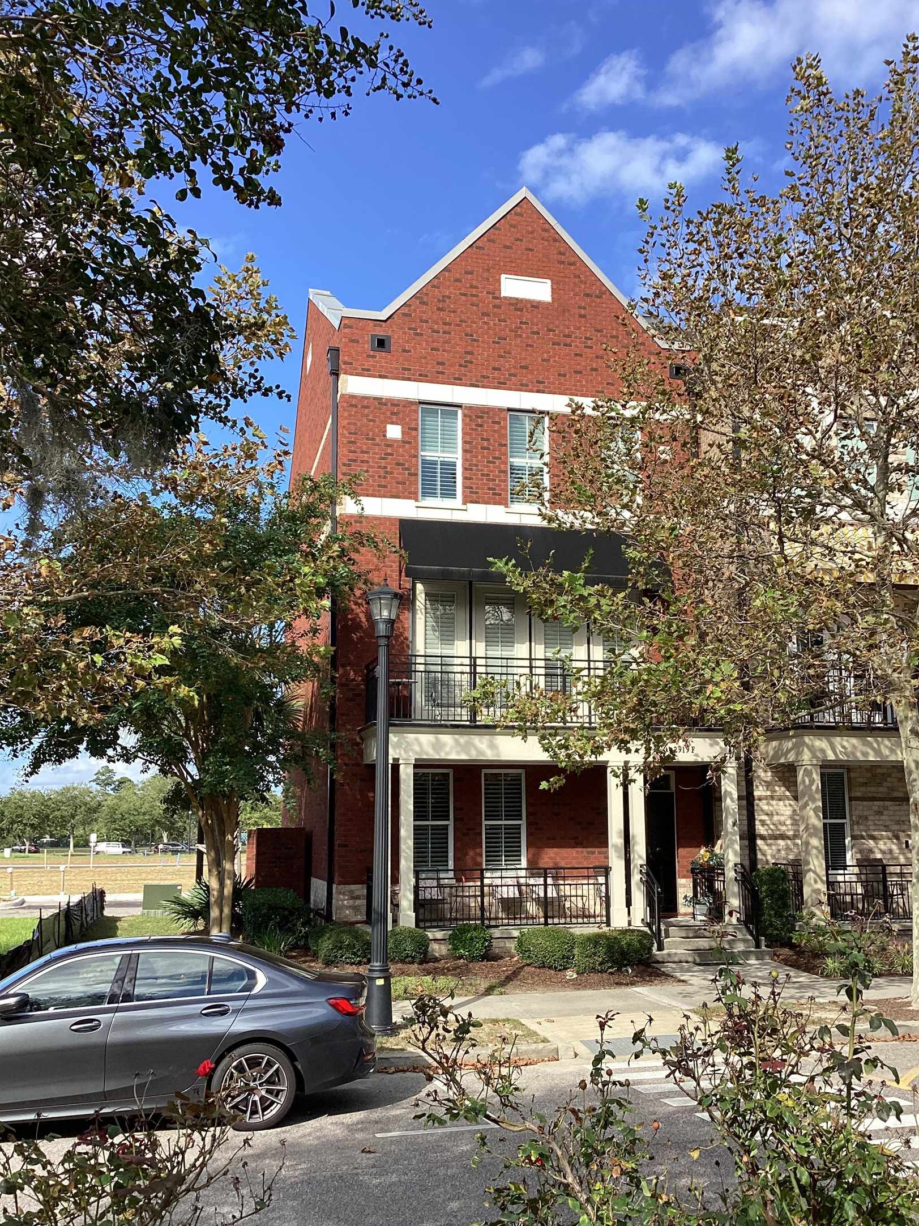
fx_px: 1168
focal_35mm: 33
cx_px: 489
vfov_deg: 55.3
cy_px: 649
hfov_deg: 42.9
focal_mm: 3.3
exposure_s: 1/727
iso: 25
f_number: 2.4
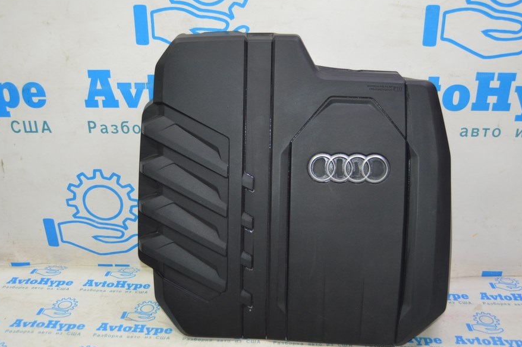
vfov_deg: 37.8
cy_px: 175
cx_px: 269
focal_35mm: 35
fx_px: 507
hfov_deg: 54.5
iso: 500
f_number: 3.5
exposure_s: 1/60
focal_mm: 20
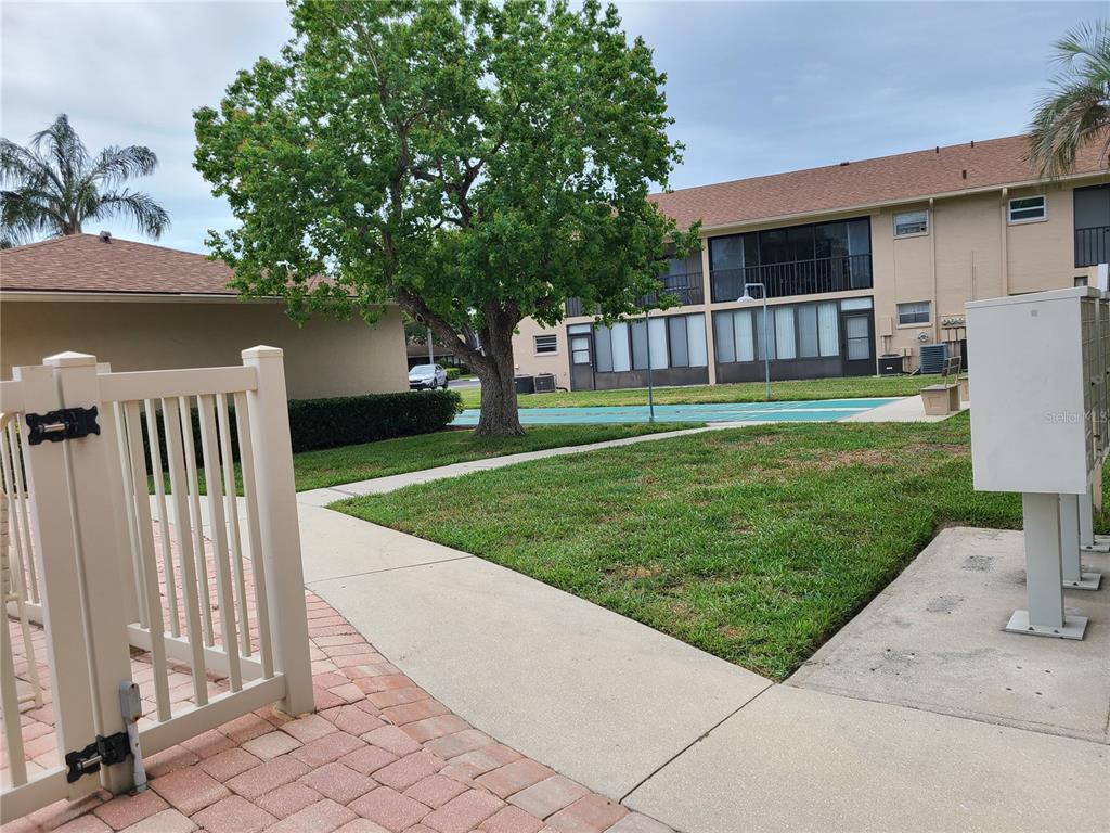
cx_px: 555
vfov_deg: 53.1
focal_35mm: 26
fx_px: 834
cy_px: 416
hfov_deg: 67.3
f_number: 1.8
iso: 40
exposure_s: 1/1497
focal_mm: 5.4
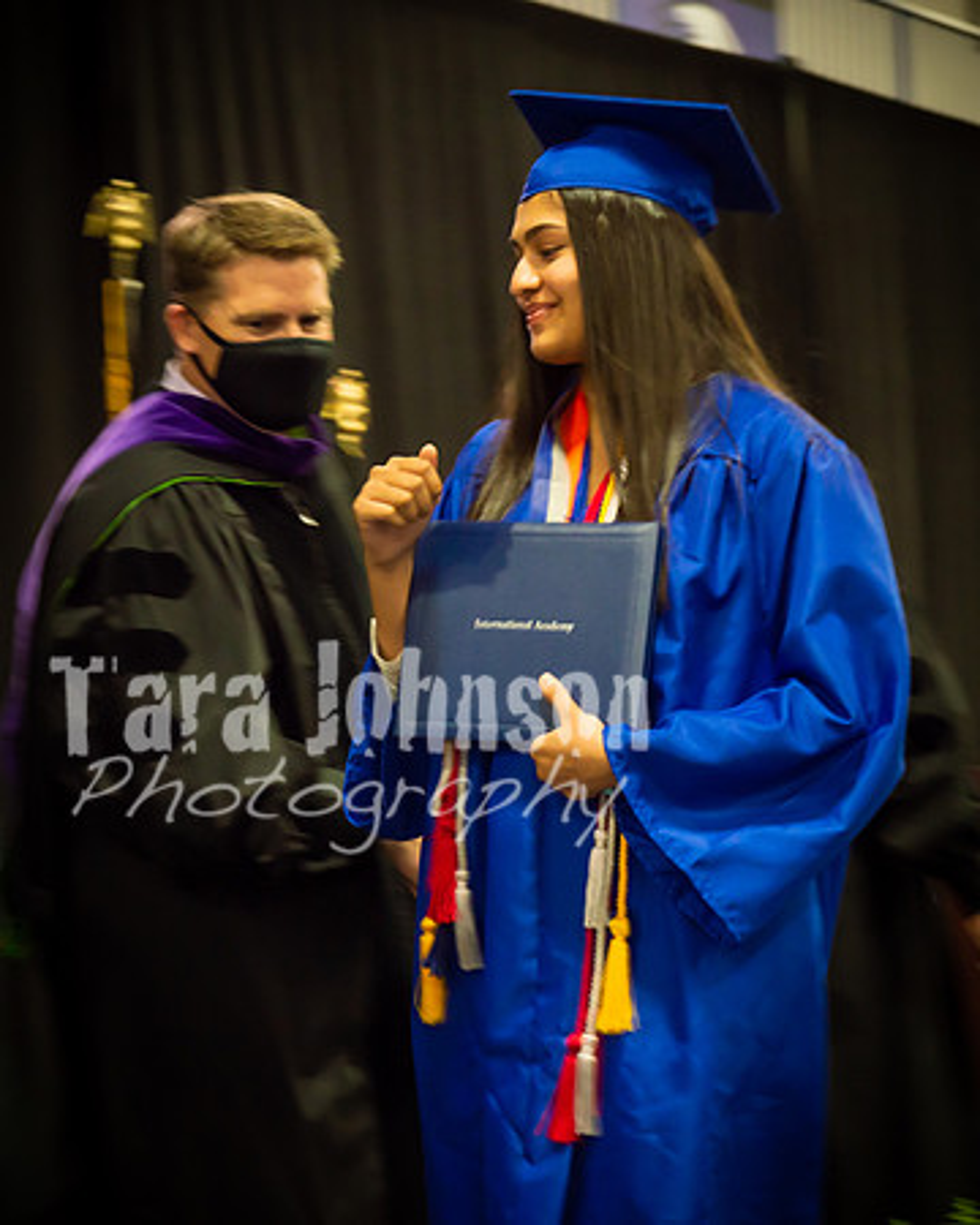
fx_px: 3832
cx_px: 490
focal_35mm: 106
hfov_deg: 14.6
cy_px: 612
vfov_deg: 18.2
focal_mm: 50
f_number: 5.6
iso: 400
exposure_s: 1/25
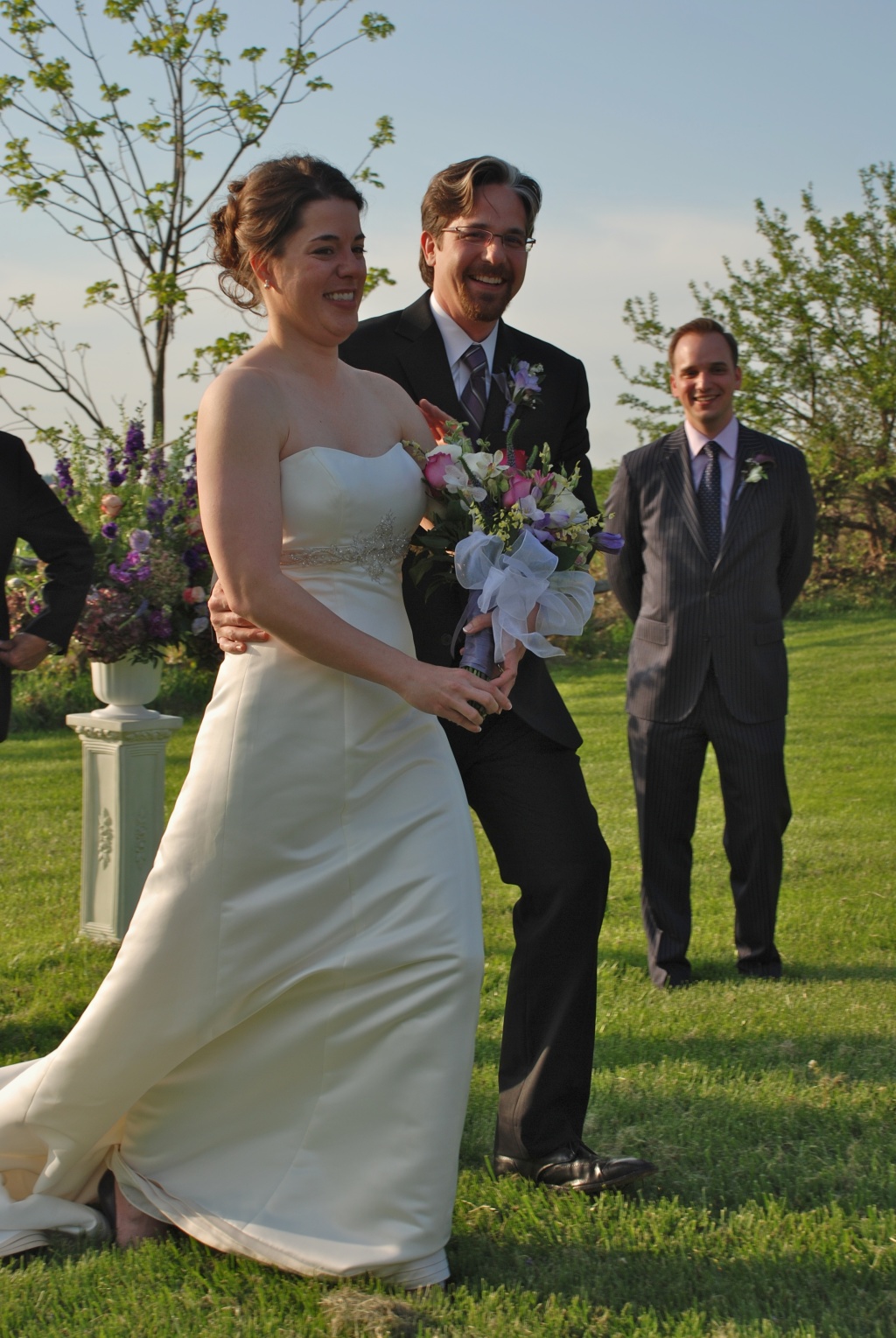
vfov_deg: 33.4
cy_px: 669
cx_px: 448
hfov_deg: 22.7
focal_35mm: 60
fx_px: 2233
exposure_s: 1/200
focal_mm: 40
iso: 100
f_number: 7.1
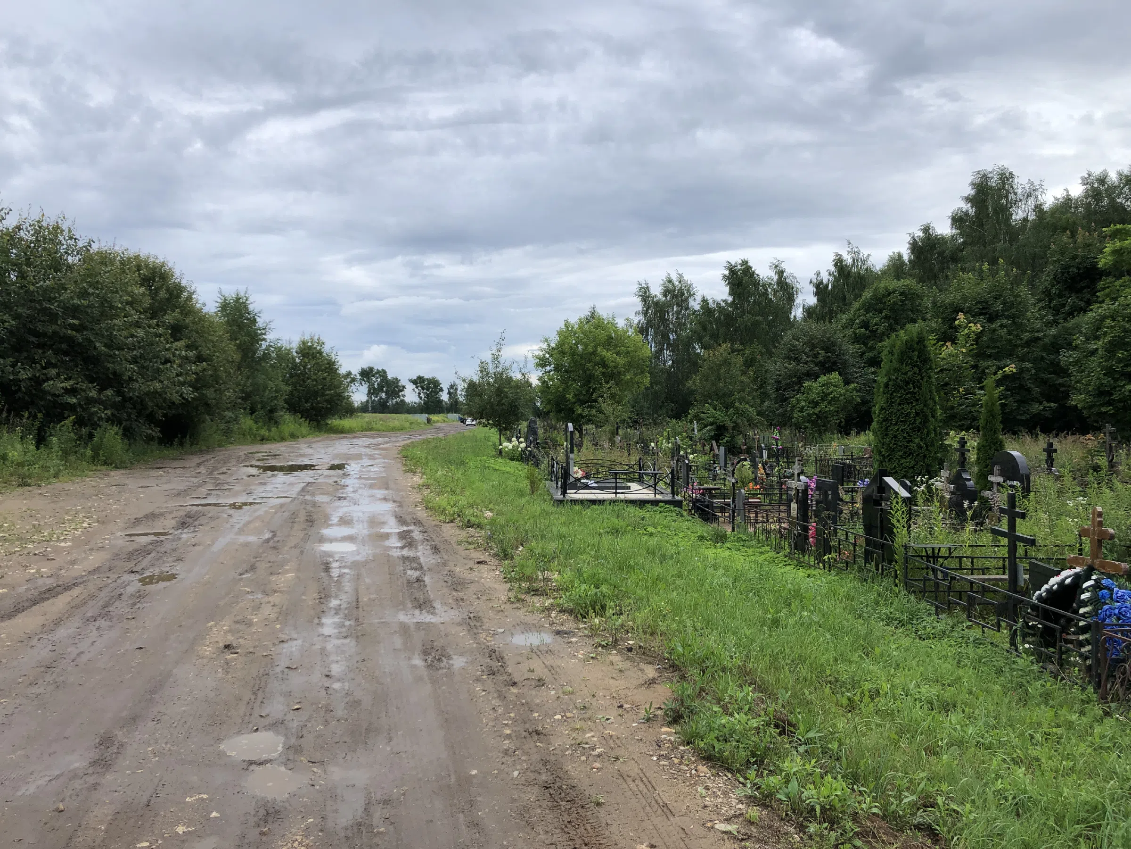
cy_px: 424
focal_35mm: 28
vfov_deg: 49.7
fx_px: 915
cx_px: 566
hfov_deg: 63.4
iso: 20
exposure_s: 1/496
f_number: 1.8
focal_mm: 4
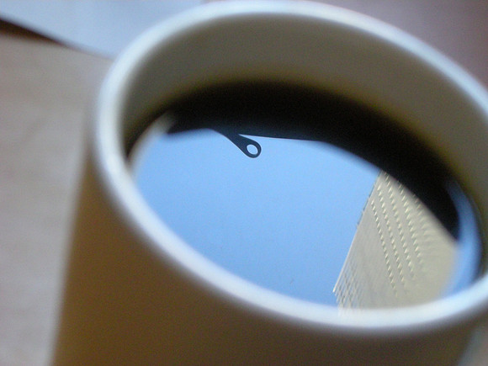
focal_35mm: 105
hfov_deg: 18.7
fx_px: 1480
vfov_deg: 14.1
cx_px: 244
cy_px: 183
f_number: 4.7
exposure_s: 1/22.5
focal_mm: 17.1
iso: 400
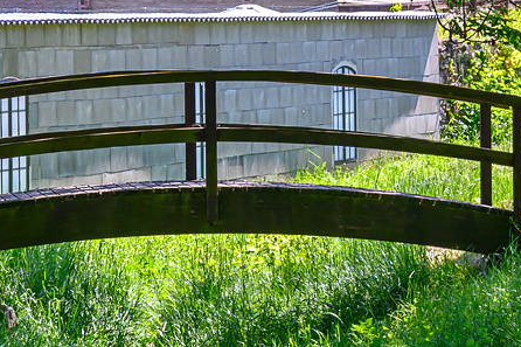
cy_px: 342
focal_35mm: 202
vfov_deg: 6.8
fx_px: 2922
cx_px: 199
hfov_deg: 10.2
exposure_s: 1/160
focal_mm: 50
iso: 200
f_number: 8
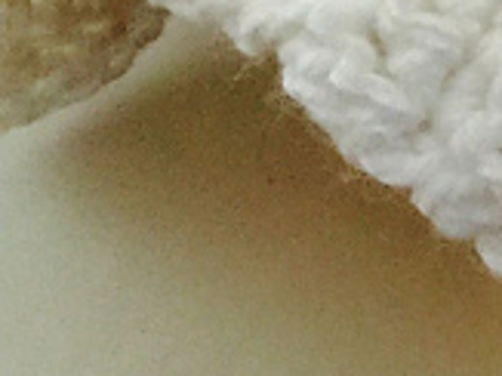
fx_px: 1652
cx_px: 973
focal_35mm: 114
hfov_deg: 14.6
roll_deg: -0.9
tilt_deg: -25.2
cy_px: -206
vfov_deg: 12.3
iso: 200
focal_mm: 4.15
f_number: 2.2
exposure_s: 1/30
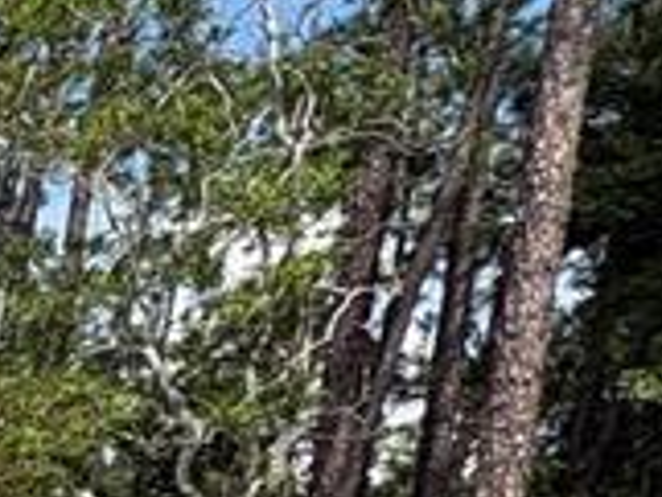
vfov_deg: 15.1
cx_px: -1213
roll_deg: -3.6
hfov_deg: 12.3
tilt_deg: -7.5
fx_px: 1703
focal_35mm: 89
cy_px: 797
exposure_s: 1/1672
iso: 50
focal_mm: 2.22
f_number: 2.2
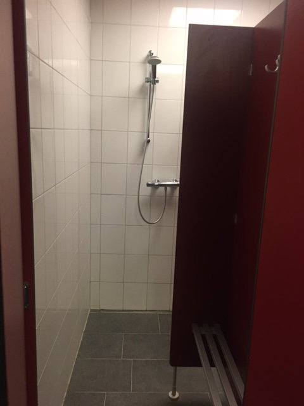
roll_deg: -0.7
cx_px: 152
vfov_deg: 61.7
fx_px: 340
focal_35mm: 29
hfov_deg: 48.2
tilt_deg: -12.8
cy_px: 203
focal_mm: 4.15
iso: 200
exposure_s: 1/33
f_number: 2.2
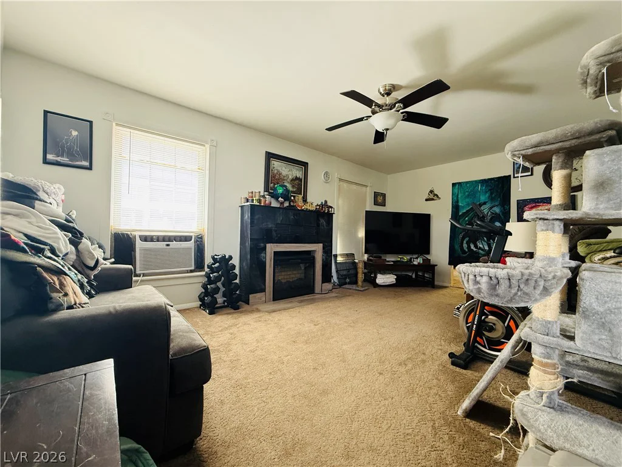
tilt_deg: +1.3
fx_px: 252
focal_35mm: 14
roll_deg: -1.1
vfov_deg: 85.7
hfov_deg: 102.1
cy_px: 234
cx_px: 311
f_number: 2.2
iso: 320
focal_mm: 2.22
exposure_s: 1/70
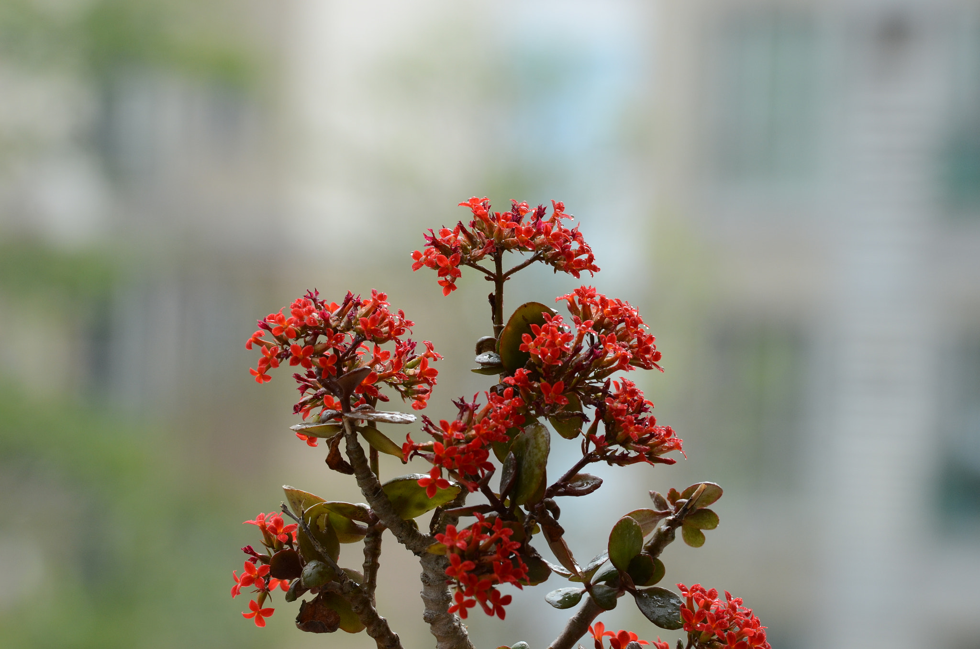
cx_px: 490
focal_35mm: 300
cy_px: 324
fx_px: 8149
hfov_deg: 6.9
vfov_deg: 4.6
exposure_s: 1/320
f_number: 8
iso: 400
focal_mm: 200
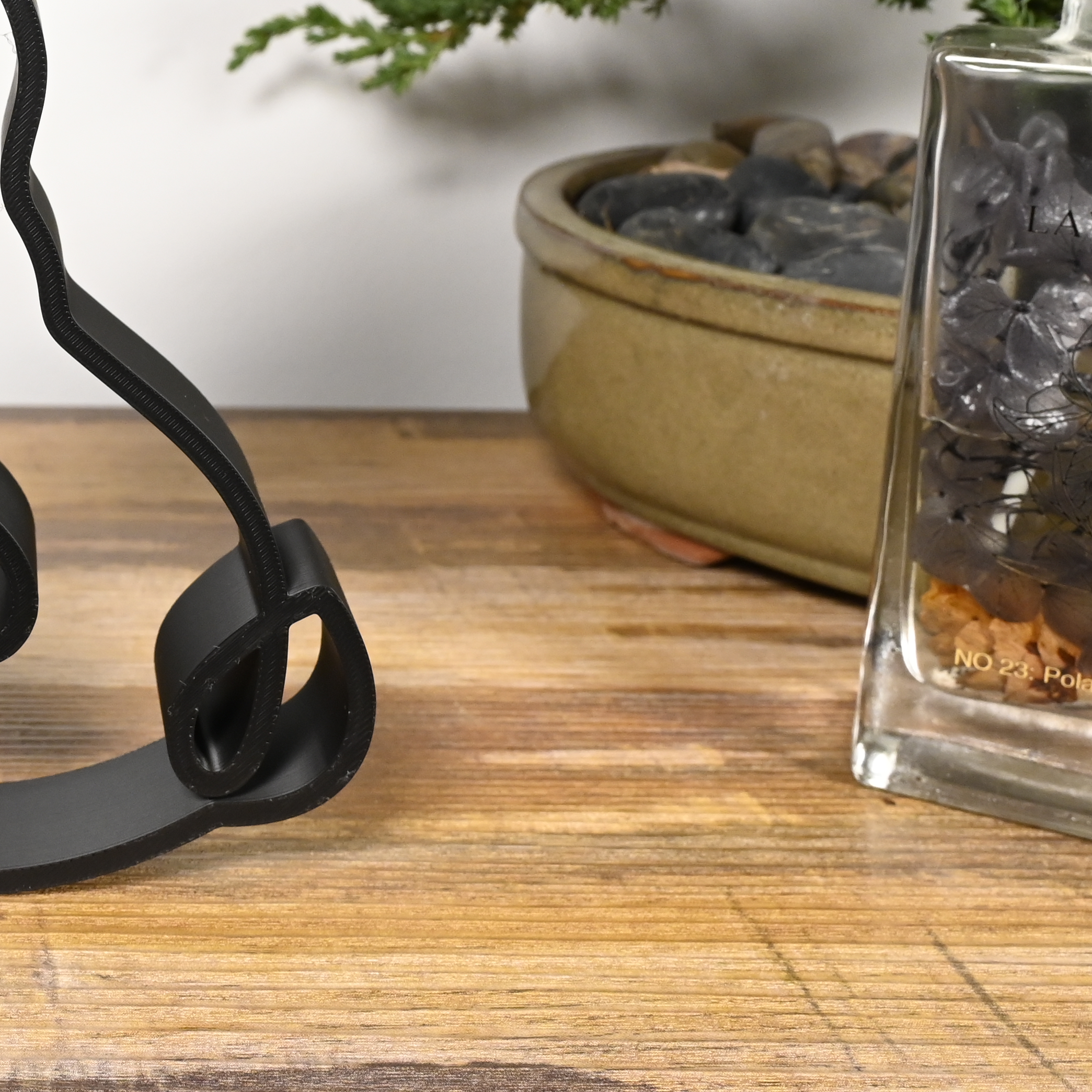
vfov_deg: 28.1
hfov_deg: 27.3
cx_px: -22
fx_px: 2106
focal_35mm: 59
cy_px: 135
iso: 1600
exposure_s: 1/125
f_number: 9
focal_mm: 24
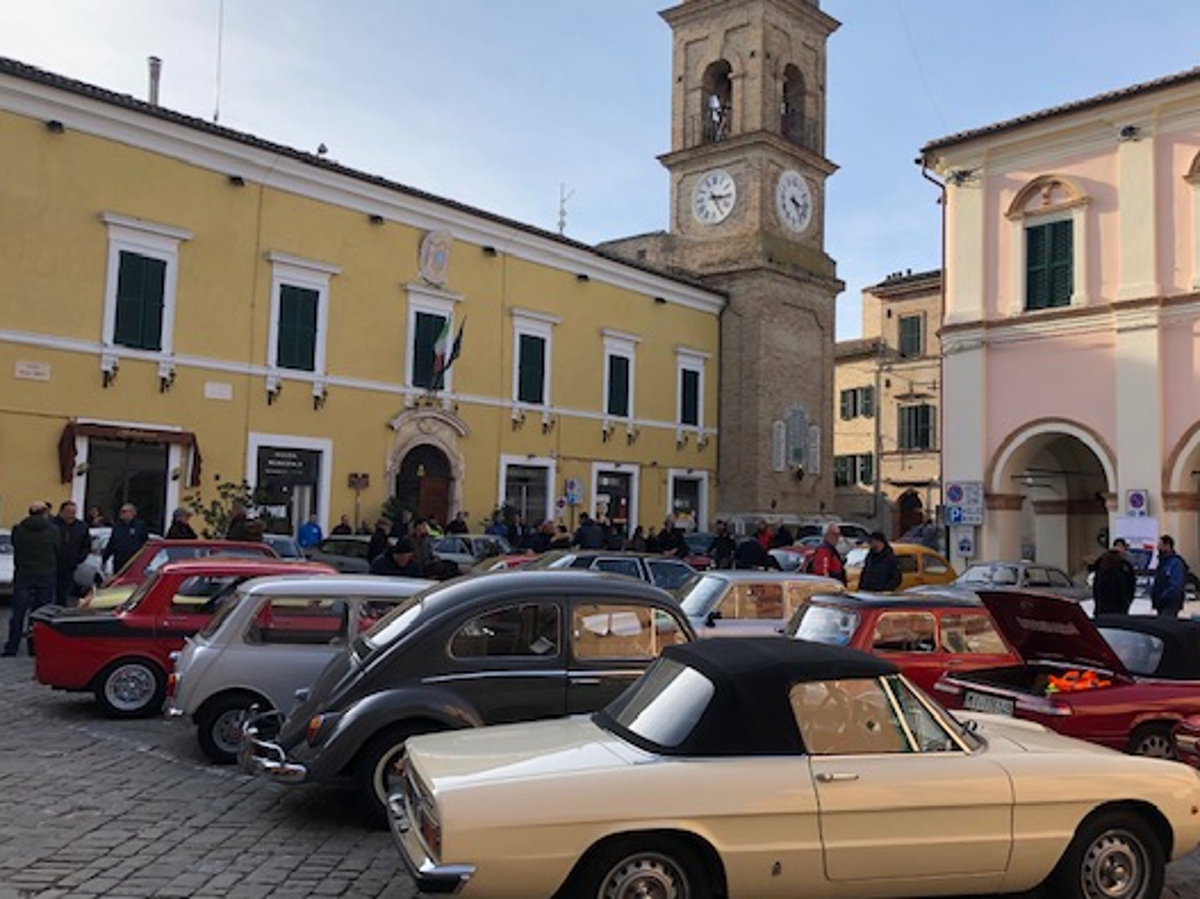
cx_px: 708
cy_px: 435
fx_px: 1178
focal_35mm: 34
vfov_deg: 41.8
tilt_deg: +6.0
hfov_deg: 53.7
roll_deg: -0.9
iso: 20
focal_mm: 4
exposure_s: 1/1116
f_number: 1.8
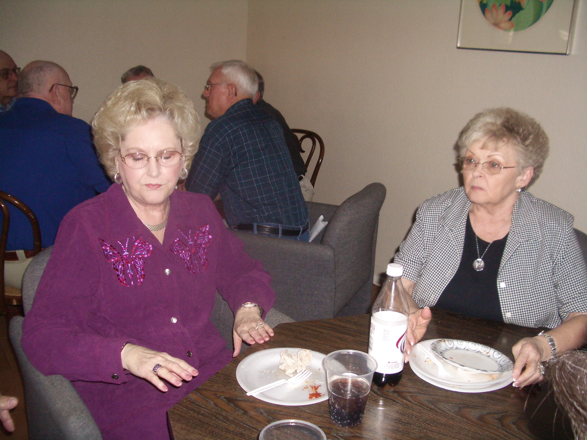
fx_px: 594
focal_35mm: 35
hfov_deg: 52.6
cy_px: 220
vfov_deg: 40.7
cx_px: 294
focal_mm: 5.8
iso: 200
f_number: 2.6
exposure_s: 1/60
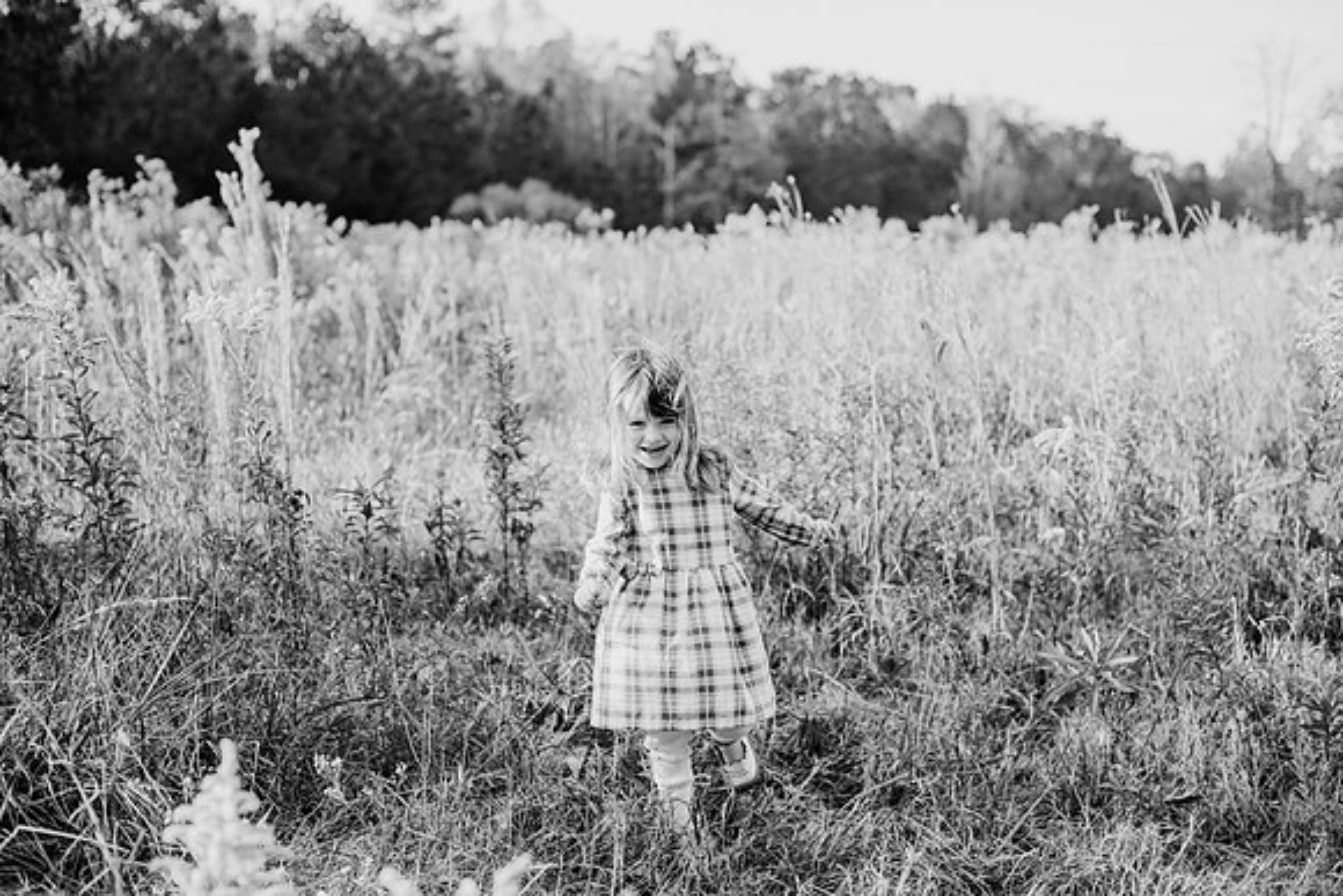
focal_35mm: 50
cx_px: 672
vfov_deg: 27.0
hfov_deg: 39.6
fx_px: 1866
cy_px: 448
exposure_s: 1/1000
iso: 500
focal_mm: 50
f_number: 2.8
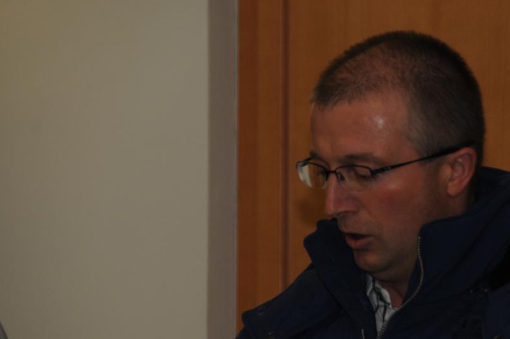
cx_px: 371
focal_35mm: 384
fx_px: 5432
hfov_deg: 5.4
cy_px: 210
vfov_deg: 3.6
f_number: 6.3
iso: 400
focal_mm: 170
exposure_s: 1/60
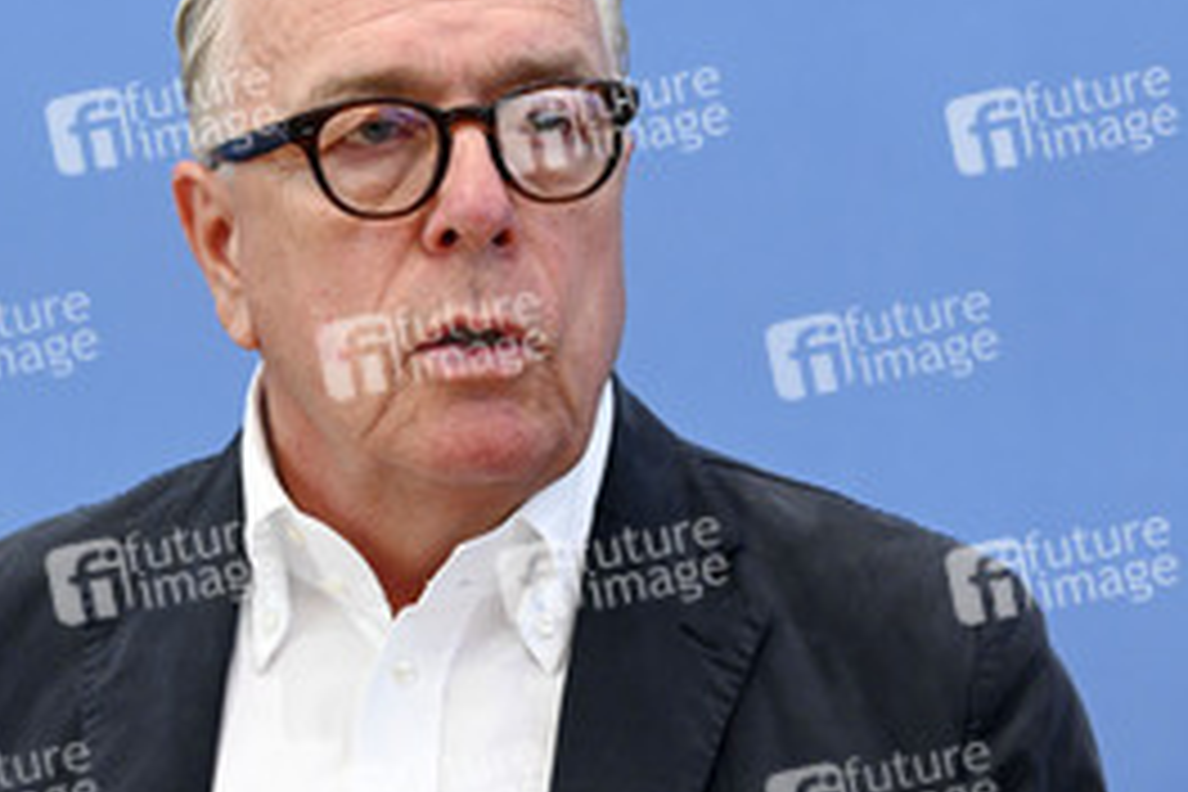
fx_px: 6204
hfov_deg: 10.9
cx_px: 493
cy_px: 459
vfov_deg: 7.3
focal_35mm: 188
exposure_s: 1/640
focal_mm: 110
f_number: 5.6
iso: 3200
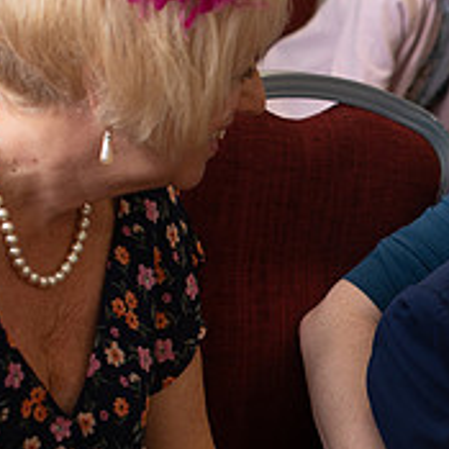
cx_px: 623
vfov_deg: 11.6
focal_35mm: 151
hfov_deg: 11.2
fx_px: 2216
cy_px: 267
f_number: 2.5
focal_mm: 35
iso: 200
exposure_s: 1/100
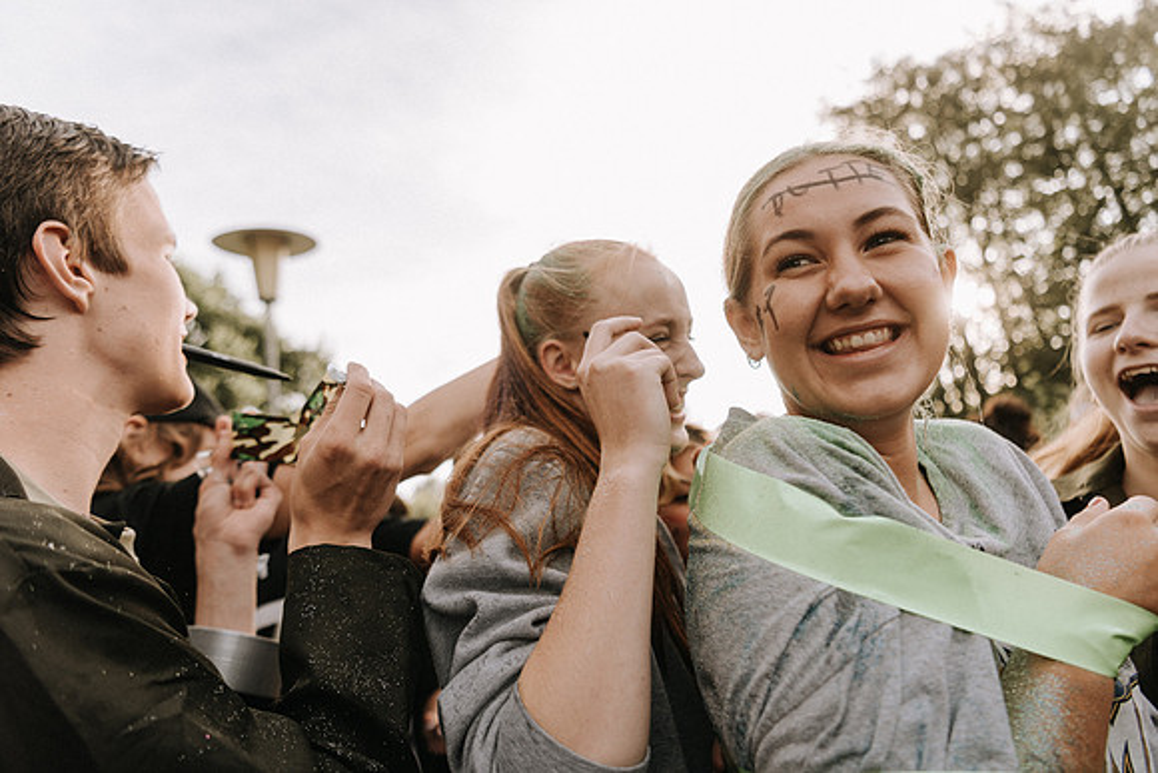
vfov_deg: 53.2
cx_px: 579
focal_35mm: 24
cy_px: 386
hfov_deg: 73.7
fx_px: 772
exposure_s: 1/500
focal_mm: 24
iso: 100
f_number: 2.8
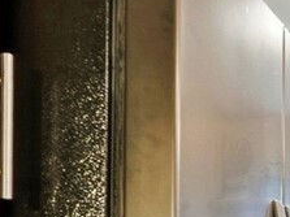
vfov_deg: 11.6
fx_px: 1010
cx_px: 560
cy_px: 344
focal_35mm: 121
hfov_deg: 14.0
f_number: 9
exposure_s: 1/50
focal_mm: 16.5
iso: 400
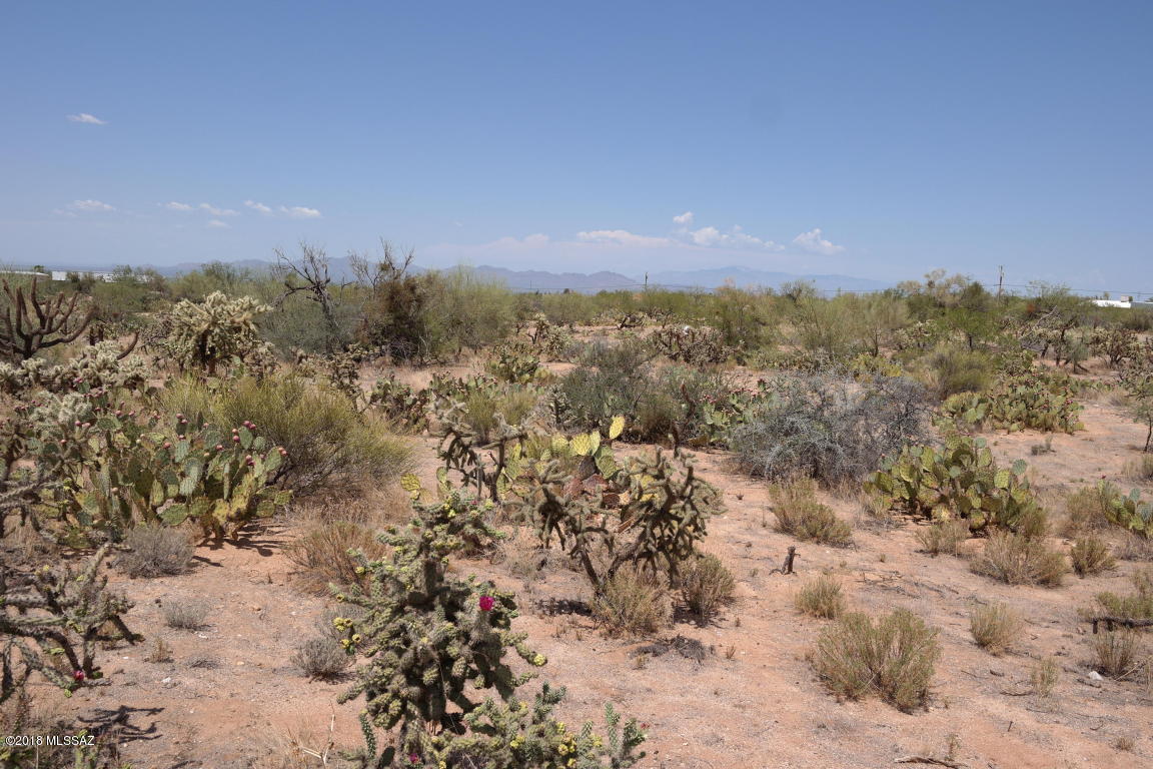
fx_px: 961
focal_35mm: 30
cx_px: 576
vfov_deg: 43.6
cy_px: 384
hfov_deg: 61.9
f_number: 7.1
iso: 100
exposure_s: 1/400
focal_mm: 20
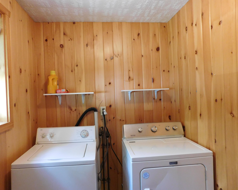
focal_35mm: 24
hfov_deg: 70.3
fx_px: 169
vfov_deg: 58.8
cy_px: 95
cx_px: 117
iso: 360
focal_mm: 4
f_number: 3
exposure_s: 1/30
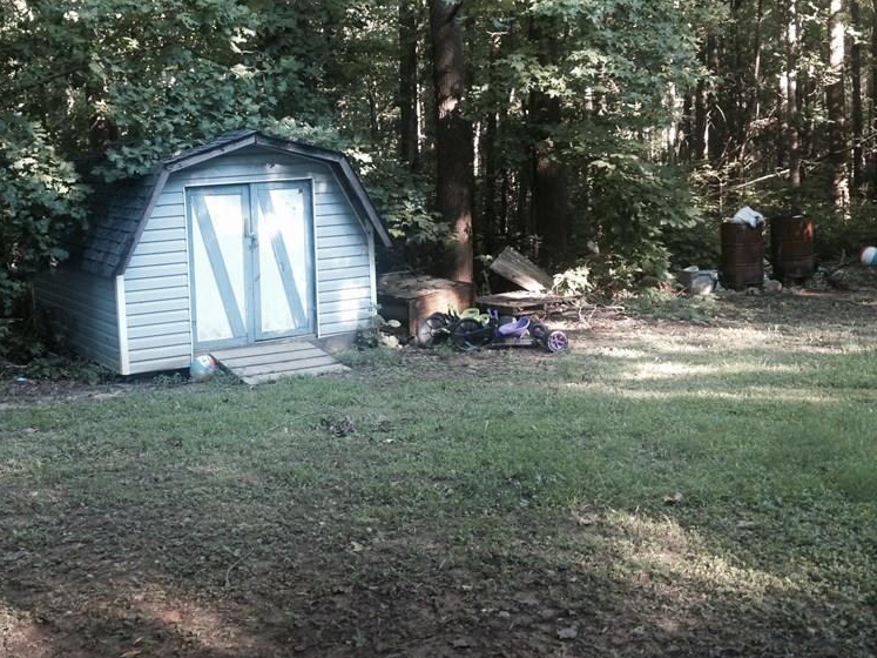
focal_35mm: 48
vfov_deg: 30.2
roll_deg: +4.0
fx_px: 1216
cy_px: 281
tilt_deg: -7.6
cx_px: 313
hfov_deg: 39.3
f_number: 2.4
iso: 50
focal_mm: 4.28
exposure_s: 1/30
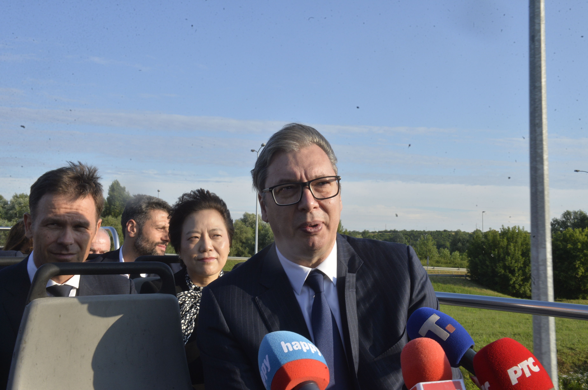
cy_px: 195
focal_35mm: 40
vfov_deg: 33.3
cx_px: 294
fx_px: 653
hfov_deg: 48.5
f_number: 22
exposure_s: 1/320
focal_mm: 40
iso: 1250
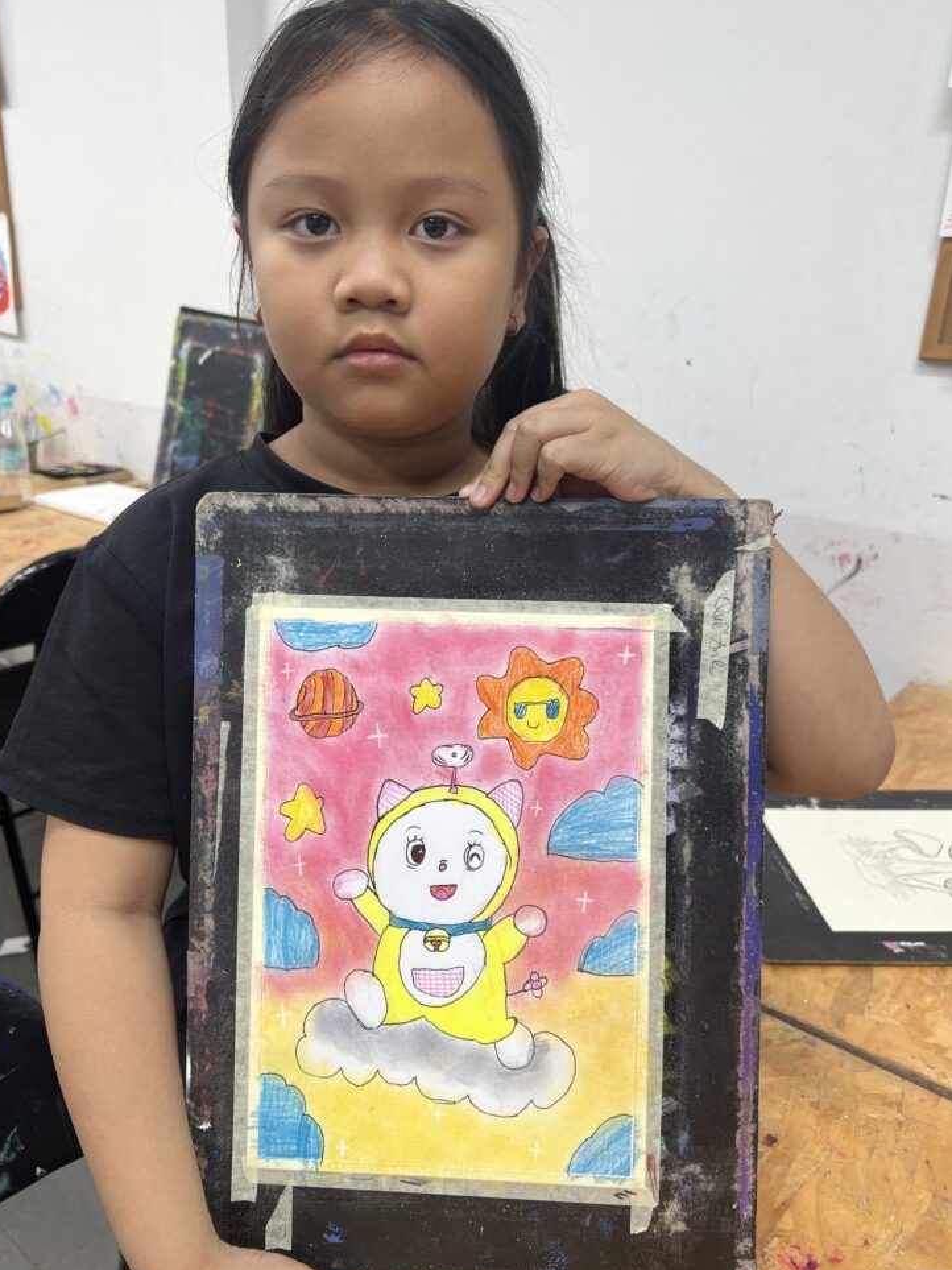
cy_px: 636
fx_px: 990
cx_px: 461
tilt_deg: -18.4
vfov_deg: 65.3
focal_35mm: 27
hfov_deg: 51.3
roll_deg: -1.2
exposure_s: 1/121
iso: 64
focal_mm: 5.7
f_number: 1.5
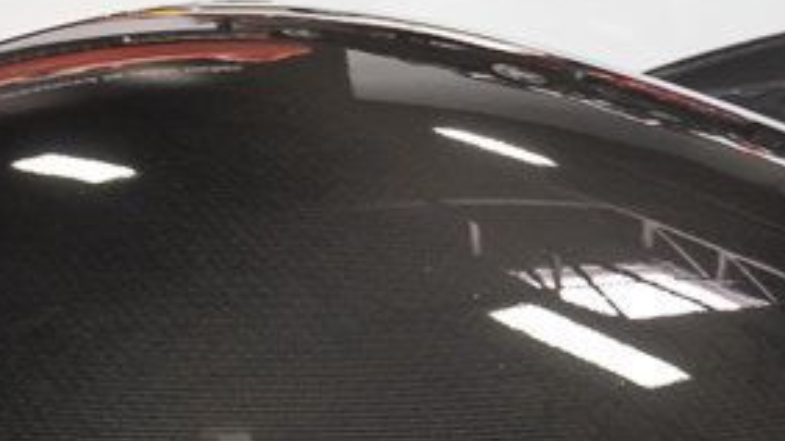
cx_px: 366
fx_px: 1894
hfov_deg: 23.4
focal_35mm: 91
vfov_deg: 12.7
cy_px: 639
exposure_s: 1/60
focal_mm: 24
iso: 800
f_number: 4
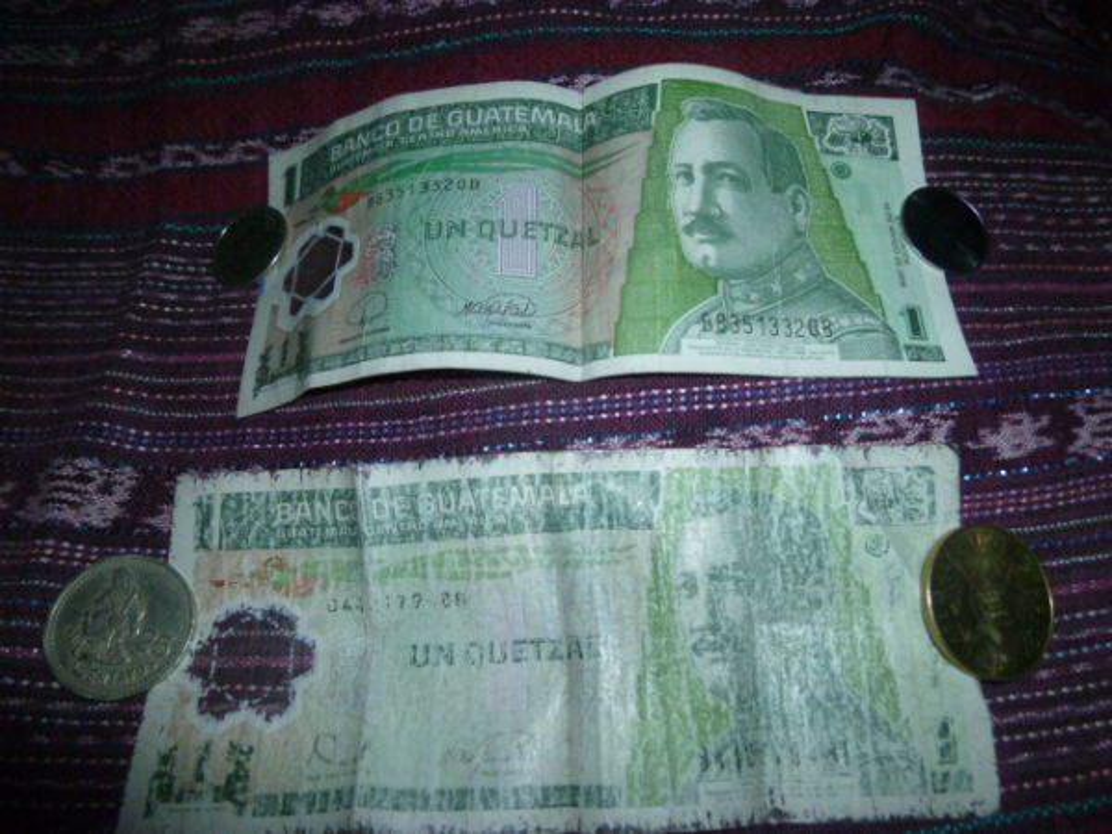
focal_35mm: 25
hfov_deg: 69.4
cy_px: 417
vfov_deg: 54.9
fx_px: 803
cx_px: 556
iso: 200
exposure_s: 1/30
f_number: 3.3
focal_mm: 4.5
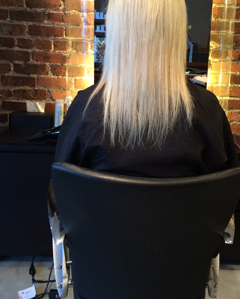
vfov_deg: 43.6
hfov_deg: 35.5
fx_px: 373
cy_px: 119
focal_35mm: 42
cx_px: 148
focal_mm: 4.12
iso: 125
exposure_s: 1/30
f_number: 2.2
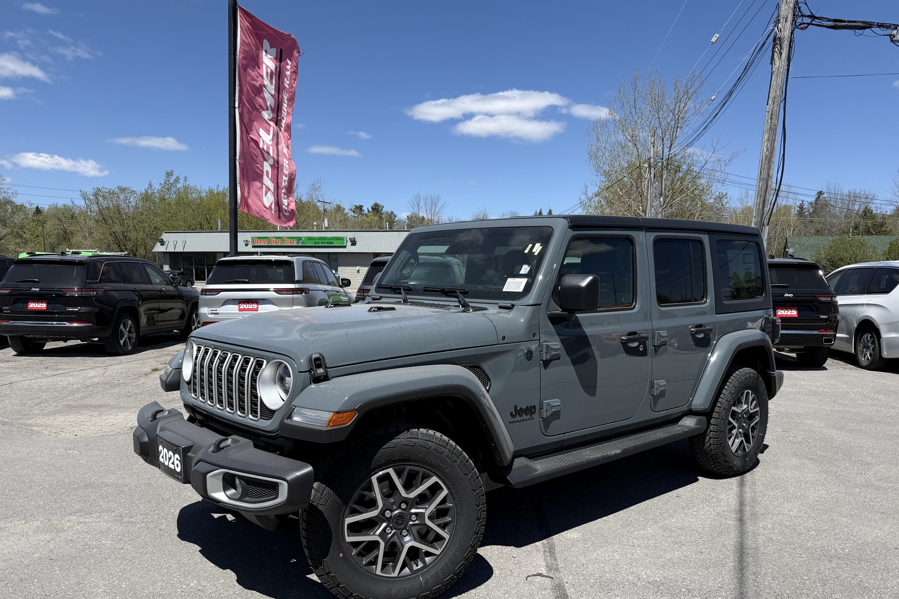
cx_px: 473
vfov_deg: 47.7
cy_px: 357
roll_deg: -0.7
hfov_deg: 67.3
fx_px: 674
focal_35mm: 27
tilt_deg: -5.8
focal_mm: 6.76
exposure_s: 1/4673
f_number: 1.78
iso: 80
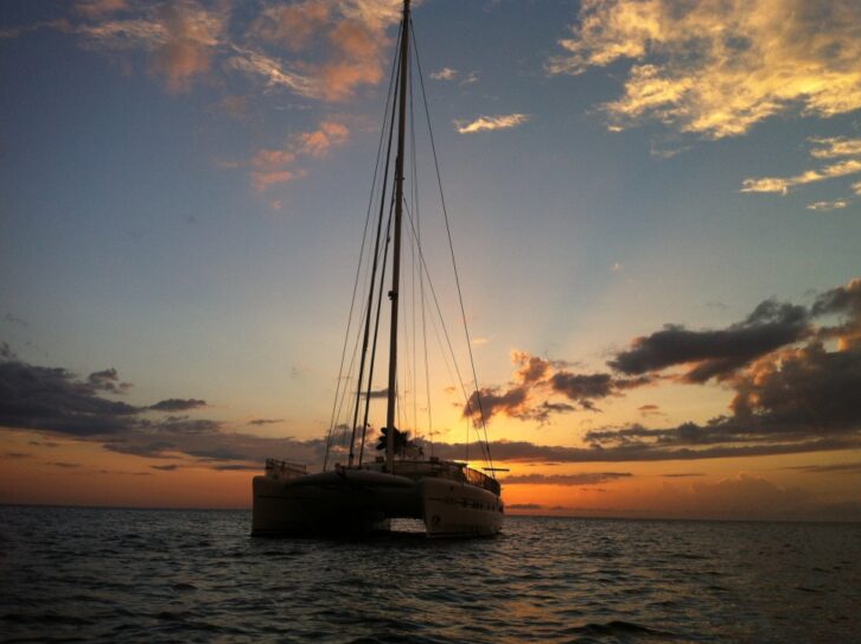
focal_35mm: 37
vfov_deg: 38.6
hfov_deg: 50.2
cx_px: 416
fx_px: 919
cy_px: 321
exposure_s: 1/670
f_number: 2.8
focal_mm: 3.85
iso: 80
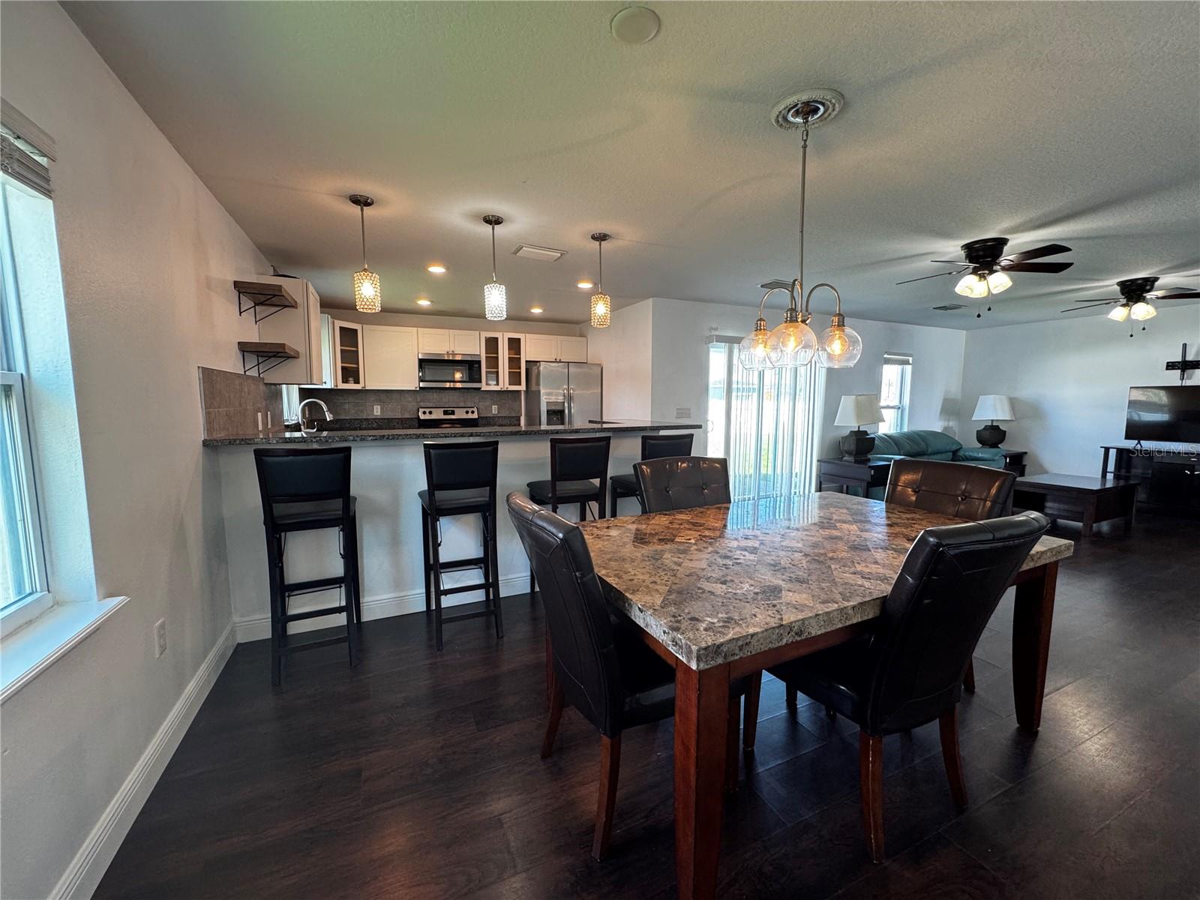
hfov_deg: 102.1
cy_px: 450
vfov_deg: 85.7
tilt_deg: -6.1
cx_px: 600
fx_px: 485
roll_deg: +0.3
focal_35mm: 14
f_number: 2.2
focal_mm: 2.22
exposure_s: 1/60
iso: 200
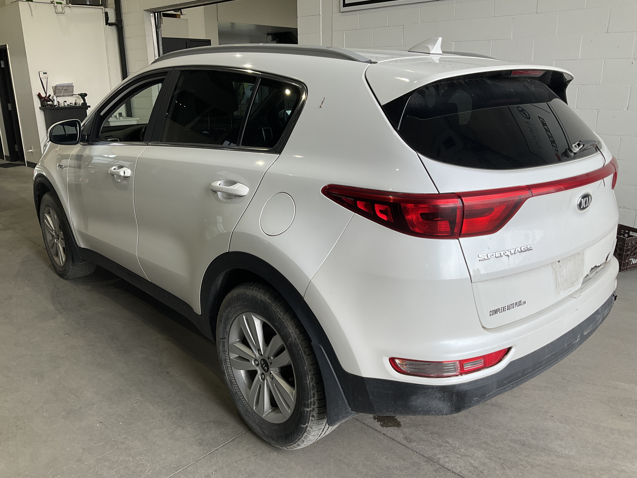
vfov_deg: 48.2
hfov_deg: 61.7
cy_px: 239
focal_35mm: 29
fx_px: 534
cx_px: 318
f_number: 1.8
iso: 20
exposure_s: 1/207
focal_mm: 3
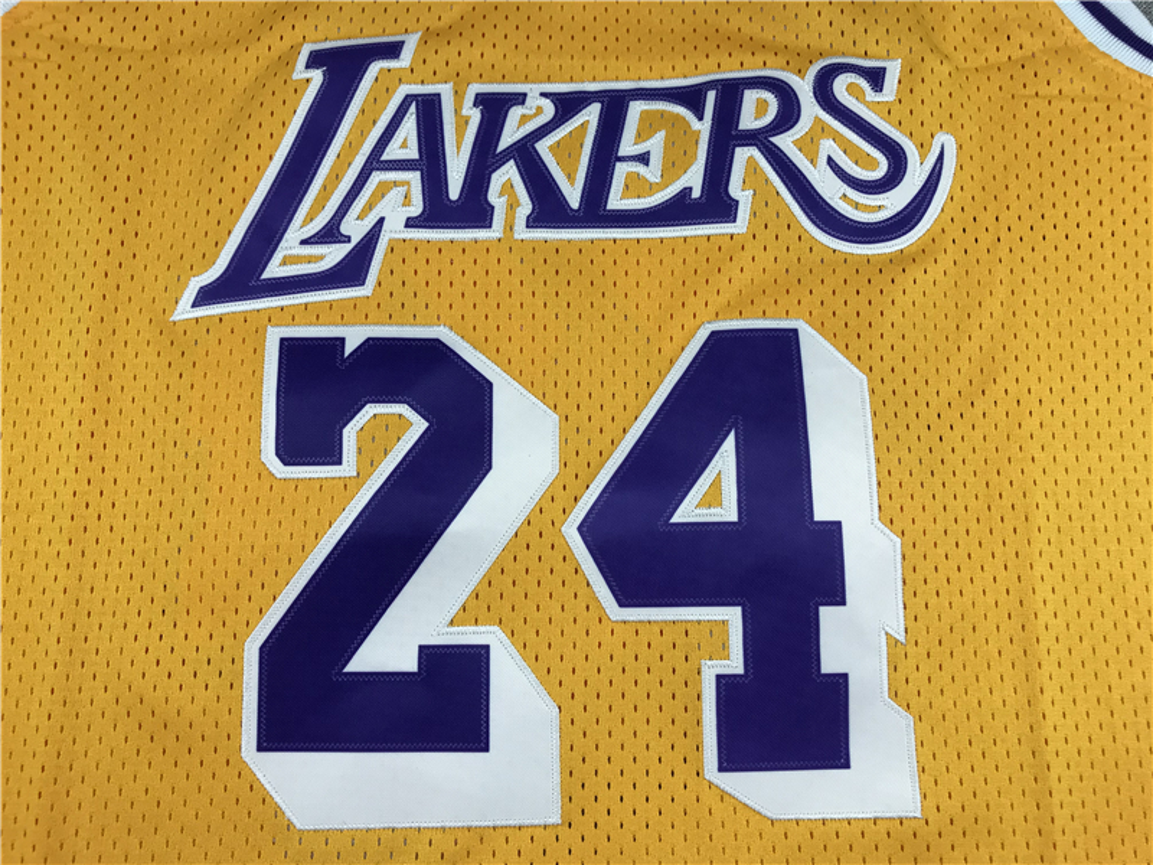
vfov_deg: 49.7
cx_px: 576
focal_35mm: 28
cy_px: 432
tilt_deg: -79.4
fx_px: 933
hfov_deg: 63.4
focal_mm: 3.99
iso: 32
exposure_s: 1/100
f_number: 1.8
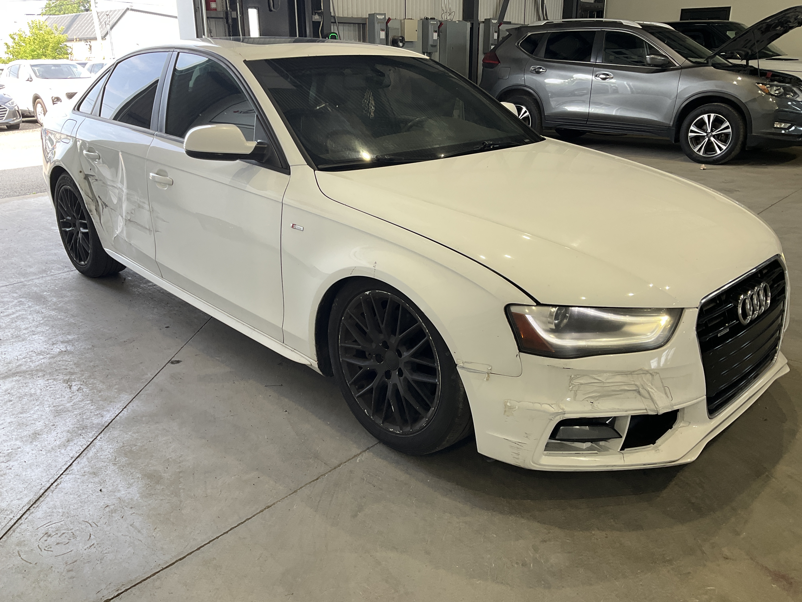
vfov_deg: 48.2
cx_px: 401
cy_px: 301
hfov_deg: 61.7
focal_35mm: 29
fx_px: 672
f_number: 1.8
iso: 40
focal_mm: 3
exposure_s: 1/120
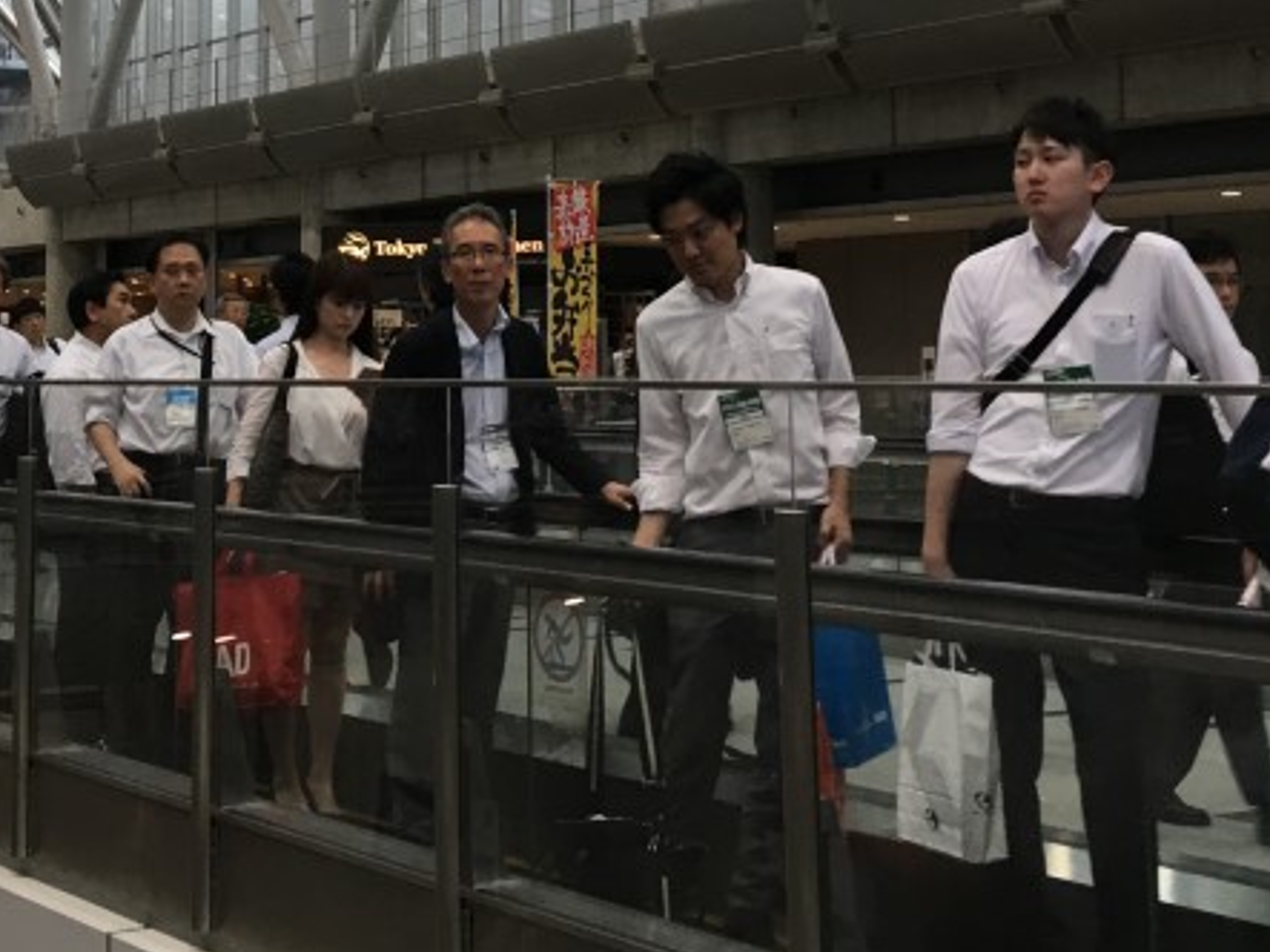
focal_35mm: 67
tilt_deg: +10.8
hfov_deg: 28.7
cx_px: 384
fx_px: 2457
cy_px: 43
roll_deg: -0.4
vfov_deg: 21.3
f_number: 2.2
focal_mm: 4.15
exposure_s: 1/30
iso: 32
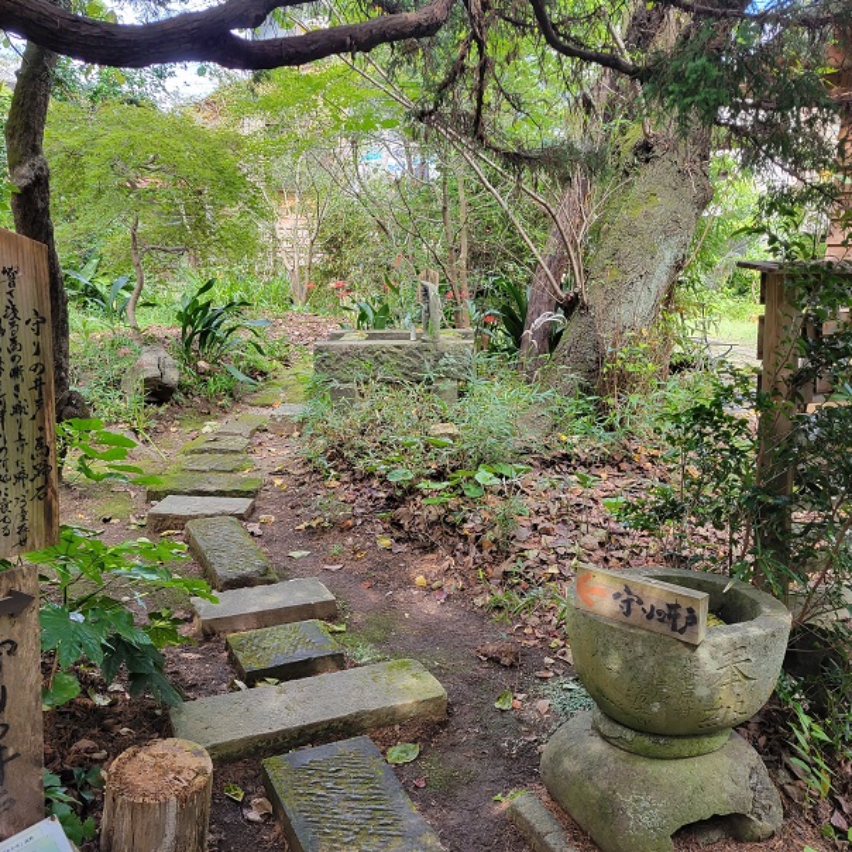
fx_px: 863
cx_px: 393
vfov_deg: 52.5
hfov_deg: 52.5
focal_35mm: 31
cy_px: 424
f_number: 1.8
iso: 64
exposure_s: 1/100
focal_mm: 5.4
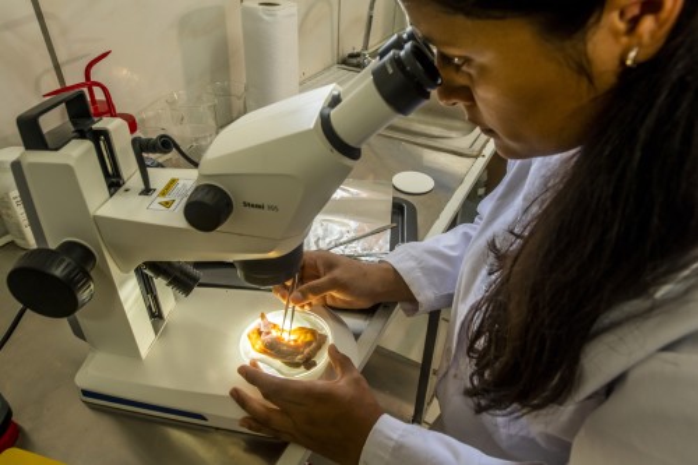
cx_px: 349
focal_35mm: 24
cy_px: 232
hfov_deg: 73.8
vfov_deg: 53.1
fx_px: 465
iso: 500
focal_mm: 24
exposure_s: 1/25
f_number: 7.1
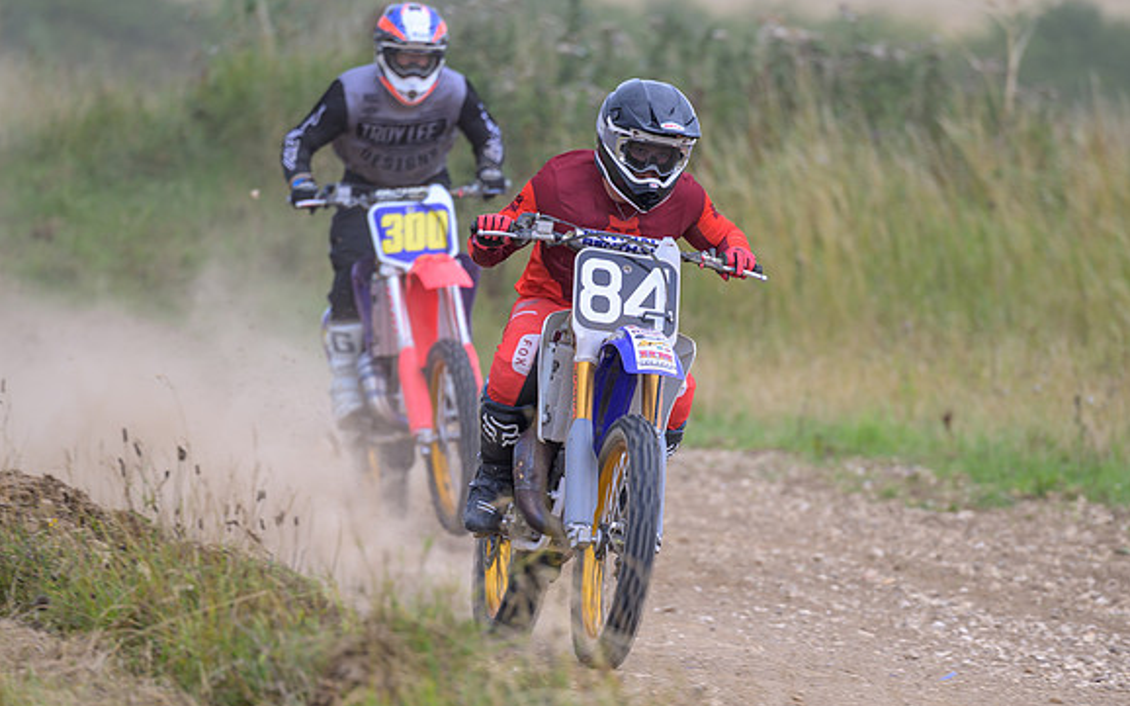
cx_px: 565
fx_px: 11823
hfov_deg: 5.5
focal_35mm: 384
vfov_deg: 3.4
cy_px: 439
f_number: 2.8
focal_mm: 200
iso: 64
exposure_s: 1/400
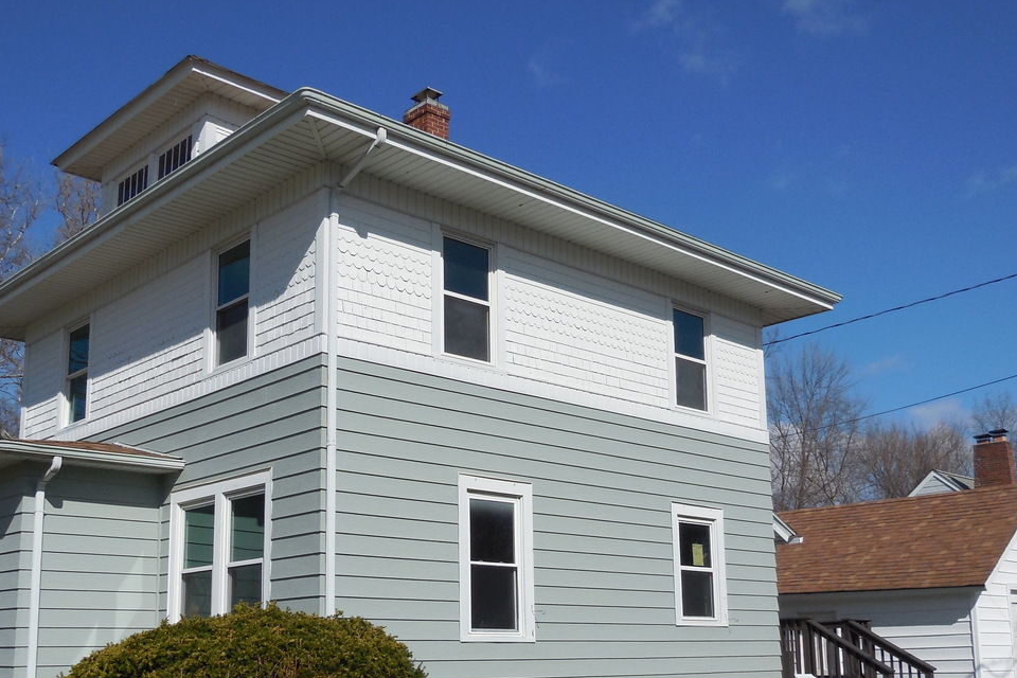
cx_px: 466
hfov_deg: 49.5
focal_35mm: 39
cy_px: 474
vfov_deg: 33.8
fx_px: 1102
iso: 125
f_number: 6.2
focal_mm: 4.5
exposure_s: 1/800
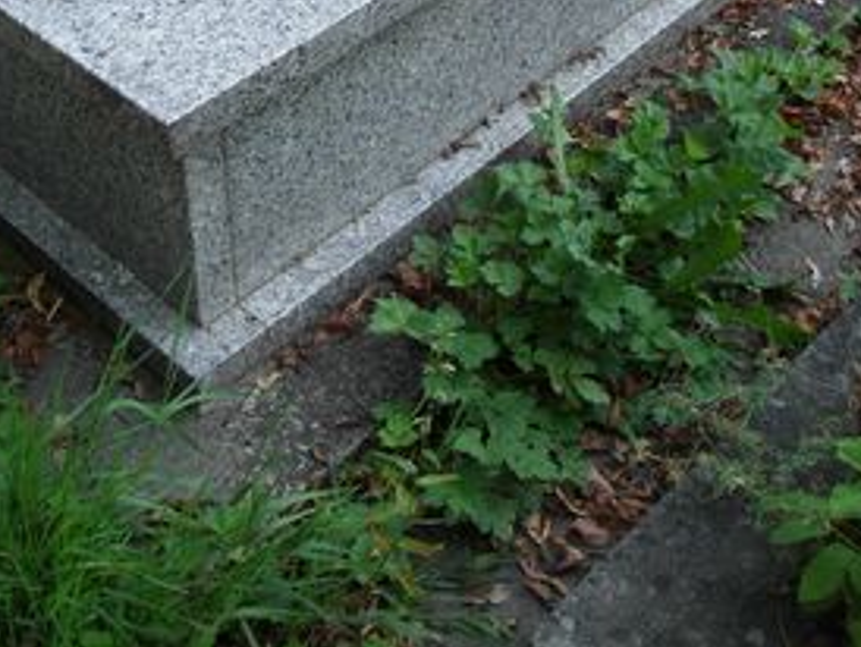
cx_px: 415
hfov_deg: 34.3
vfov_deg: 24.1
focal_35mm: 56
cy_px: -104
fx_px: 1394
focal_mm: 5.2
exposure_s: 1/125
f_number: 3.9
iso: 80
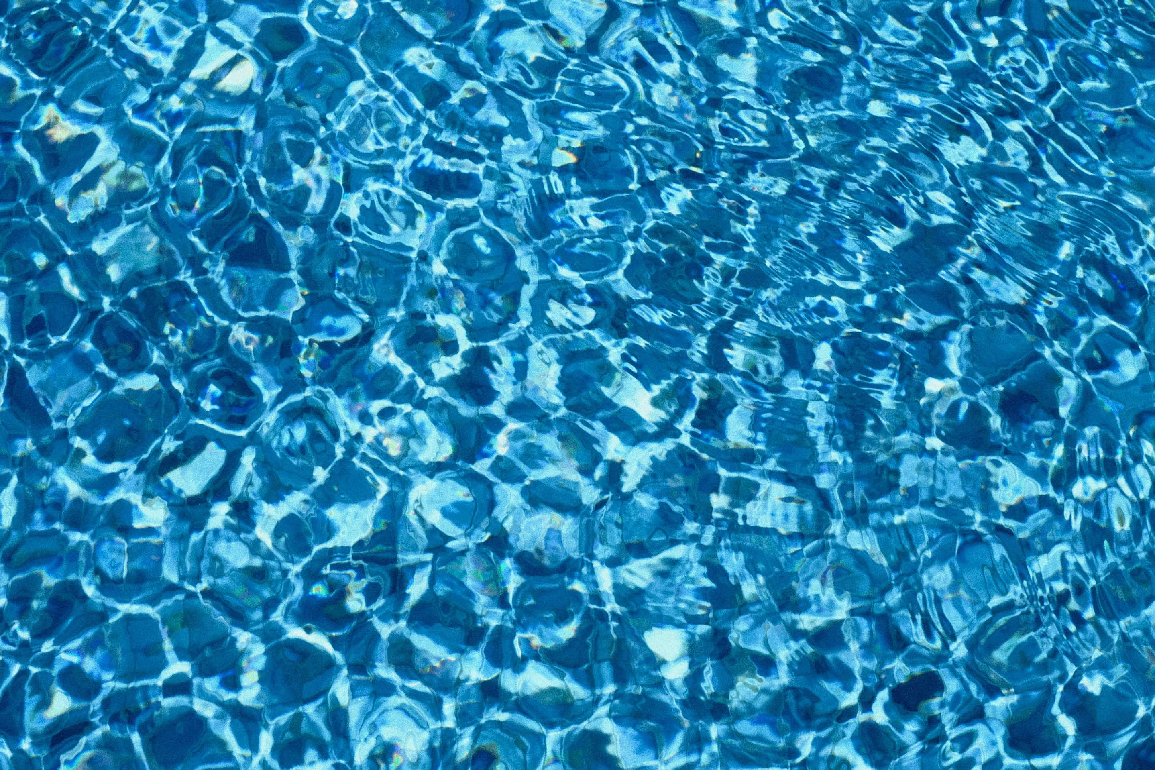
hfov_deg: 27.6
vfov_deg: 18.6
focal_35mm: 73
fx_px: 2342
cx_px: 722
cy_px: 499
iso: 3200
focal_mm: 23.2
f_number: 16
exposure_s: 1/1700
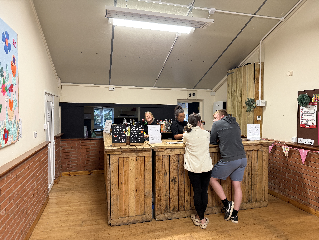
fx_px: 221
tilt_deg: -2.1
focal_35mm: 24
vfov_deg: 56.8
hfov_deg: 71.6
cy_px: 120
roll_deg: -0.5
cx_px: 160
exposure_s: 1/50
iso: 160
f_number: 1.78
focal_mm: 6.76
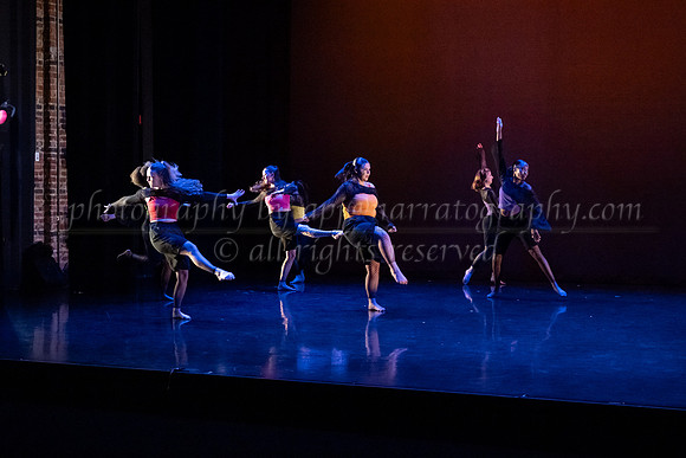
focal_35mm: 62
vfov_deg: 21.9
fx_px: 1182
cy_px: 219
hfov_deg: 32.4
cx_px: 348
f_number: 3.5
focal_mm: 52
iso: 4000
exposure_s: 1/320
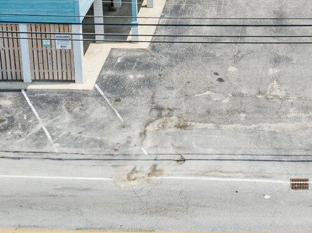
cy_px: -174
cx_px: 310
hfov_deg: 19.5
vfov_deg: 13.6
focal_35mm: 98
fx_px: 882
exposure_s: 1/2000
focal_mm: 12.29
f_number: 2.8
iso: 100
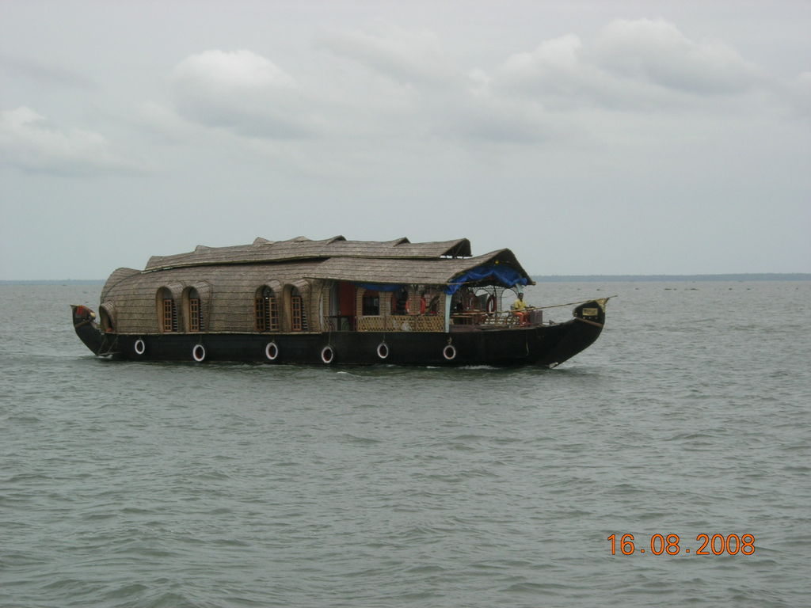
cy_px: 304
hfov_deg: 17.4
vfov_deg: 13.1
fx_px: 2647
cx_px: 406
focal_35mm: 113
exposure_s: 1/316
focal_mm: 23.4
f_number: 8.2
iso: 64
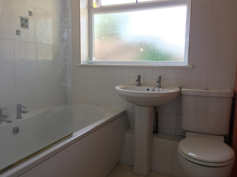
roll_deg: -2.1
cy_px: 88
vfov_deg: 48.2
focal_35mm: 29
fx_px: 199
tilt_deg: -6.2
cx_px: 118
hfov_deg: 61.7
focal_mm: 4.15
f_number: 2.2
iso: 40
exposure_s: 1/100
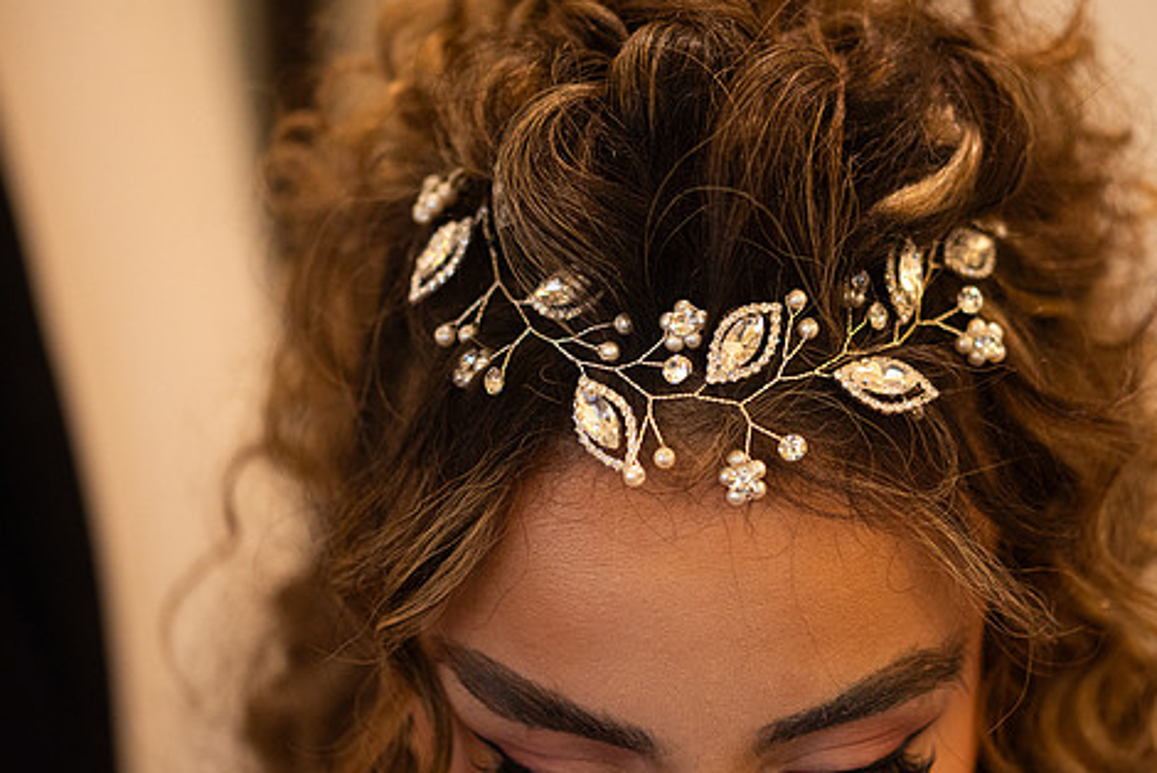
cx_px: 709
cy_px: 405
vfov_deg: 18.4
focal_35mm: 74
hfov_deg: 27.3
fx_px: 2380
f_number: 3.2
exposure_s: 1/125
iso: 2000
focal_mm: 60
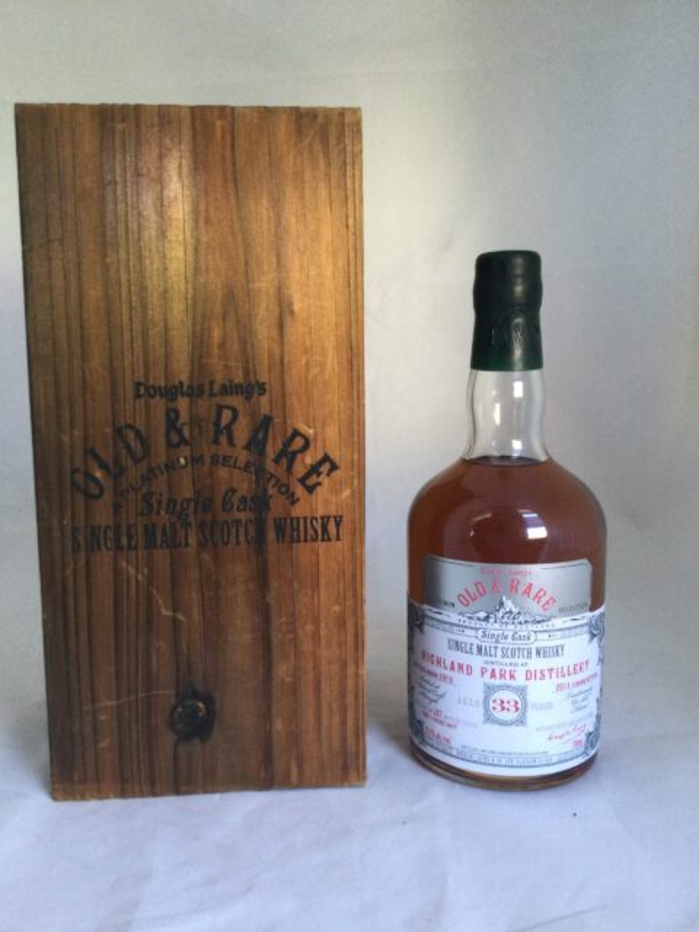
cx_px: 350
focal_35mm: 31
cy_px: 466
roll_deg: +1.0
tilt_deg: -7.7
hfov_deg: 45.4
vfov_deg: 58.4
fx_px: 835
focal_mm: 3.3
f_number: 2.4
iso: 125
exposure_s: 1/33
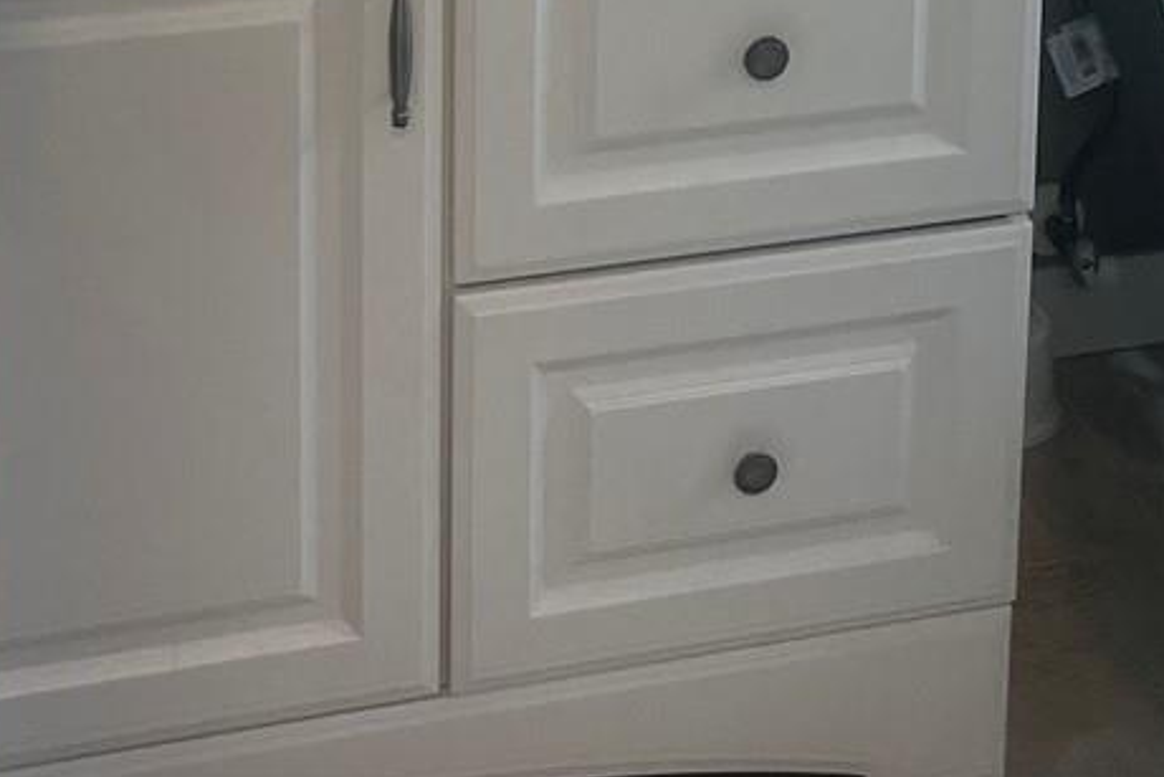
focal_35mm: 94
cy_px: -737
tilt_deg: -11.5
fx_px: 3040
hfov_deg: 21.5
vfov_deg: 12.8
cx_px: 830
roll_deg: -1.5
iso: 100
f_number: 1.6
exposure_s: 1/120
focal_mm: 5.1
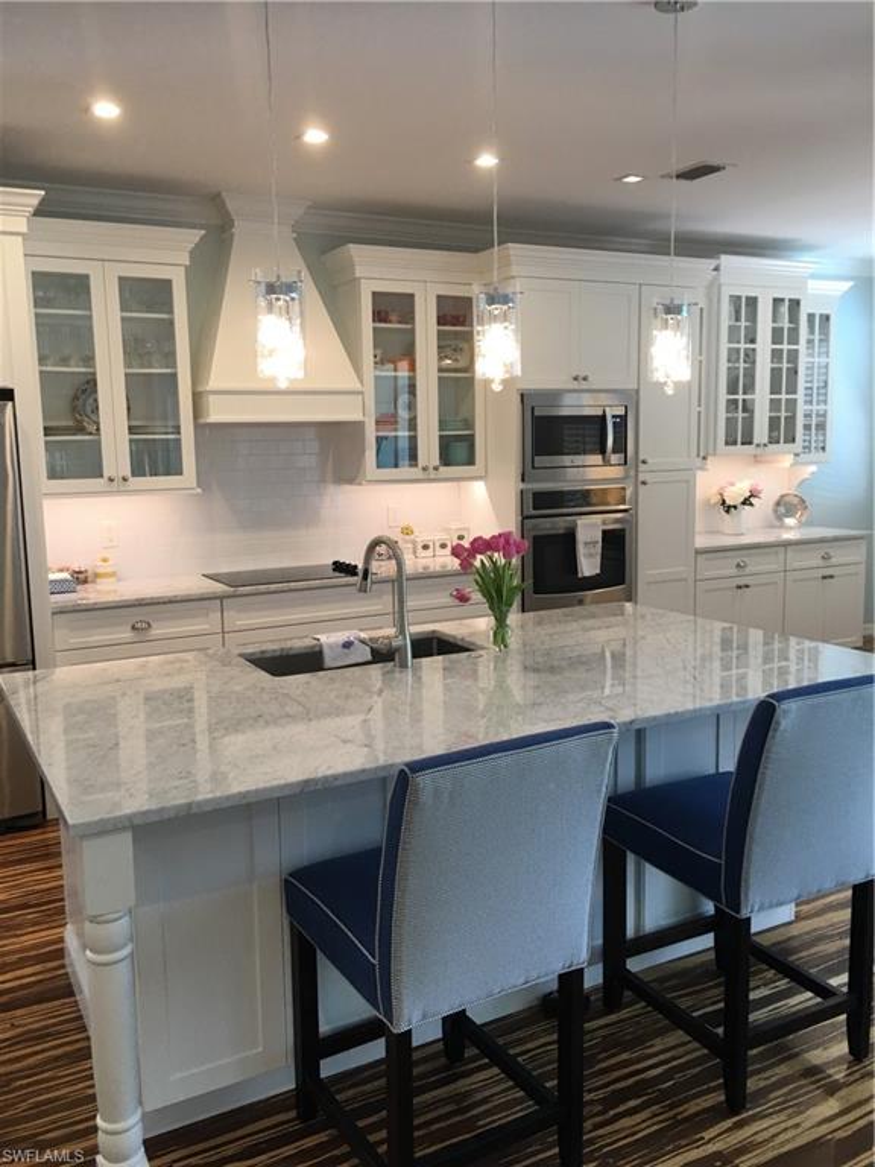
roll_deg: +2.1
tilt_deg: -6.8
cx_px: 438
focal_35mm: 29
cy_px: 584
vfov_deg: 61.7
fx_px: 977
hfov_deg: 48.2
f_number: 2.2
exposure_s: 1/30
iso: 40
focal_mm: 4.15
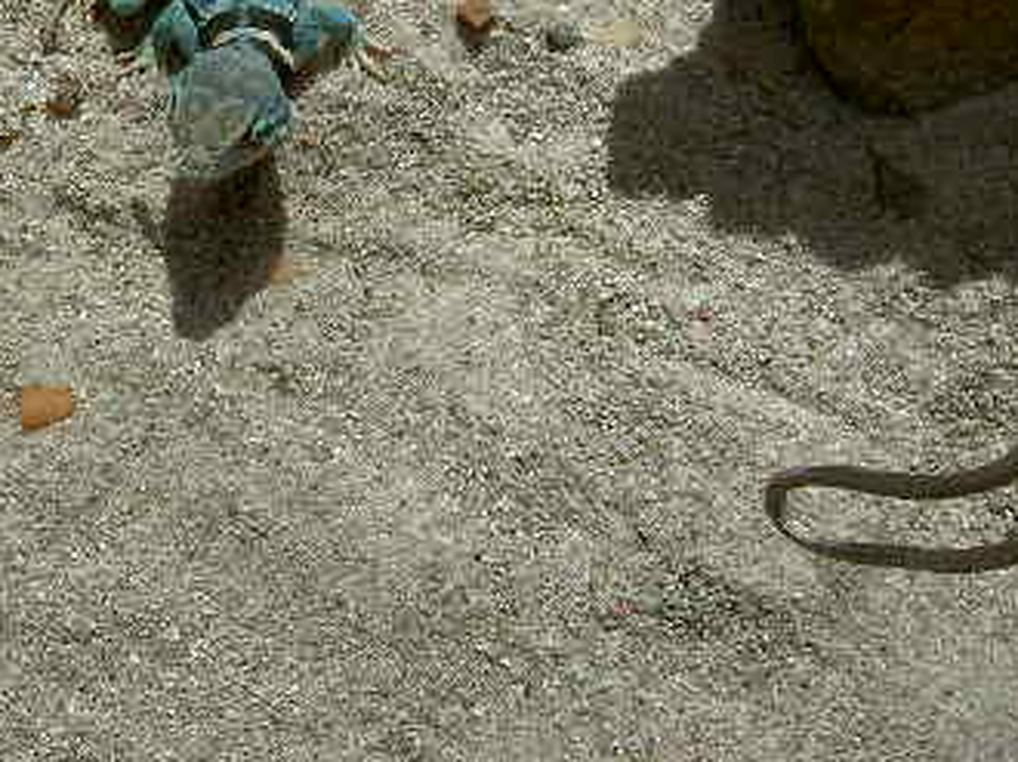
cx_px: 219
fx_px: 1940
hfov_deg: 28.8
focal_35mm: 66
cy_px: 170
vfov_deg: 22.0
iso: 50
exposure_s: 1/400
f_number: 4.7
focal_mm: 5.6
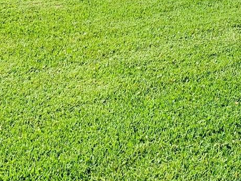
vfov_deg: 14.5
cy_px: -135
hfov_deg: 20.9
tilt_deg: -3.5
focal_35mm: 91
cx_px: 235
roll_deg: +0.3
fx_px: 634
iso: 25
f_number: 1.8
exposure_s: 1/1585
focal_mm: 4.25
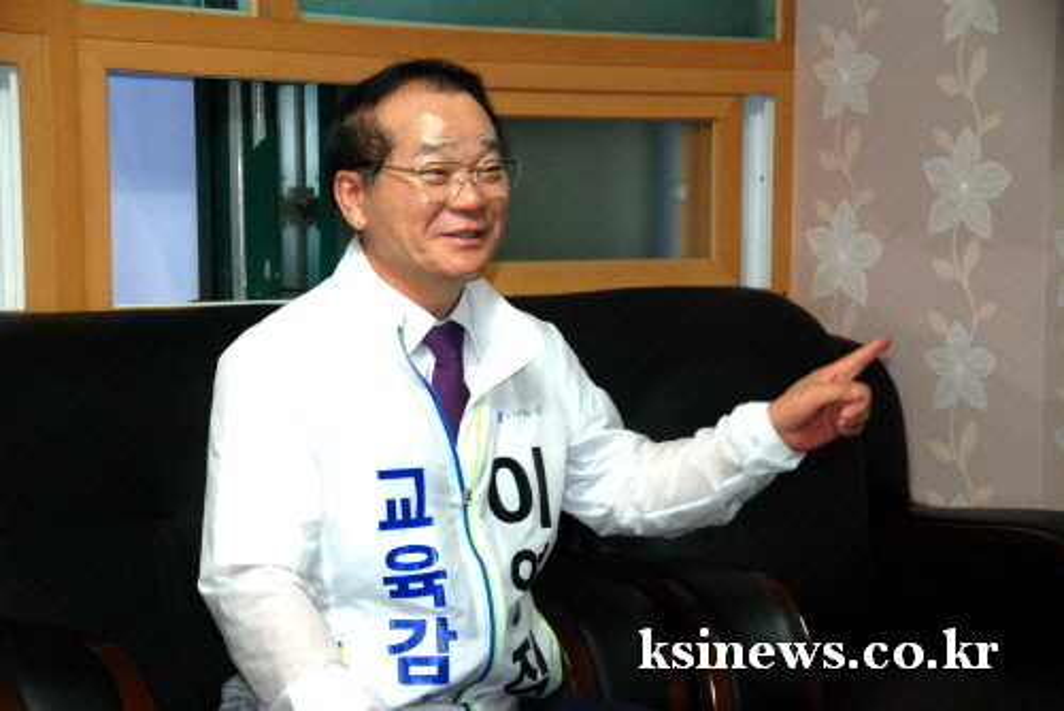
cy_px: 356
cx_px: 532
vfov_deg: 17.5
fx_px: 2307
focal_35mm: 78
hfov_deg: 26.0
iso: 800
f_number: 4.8
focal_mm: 52
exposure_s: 1/60
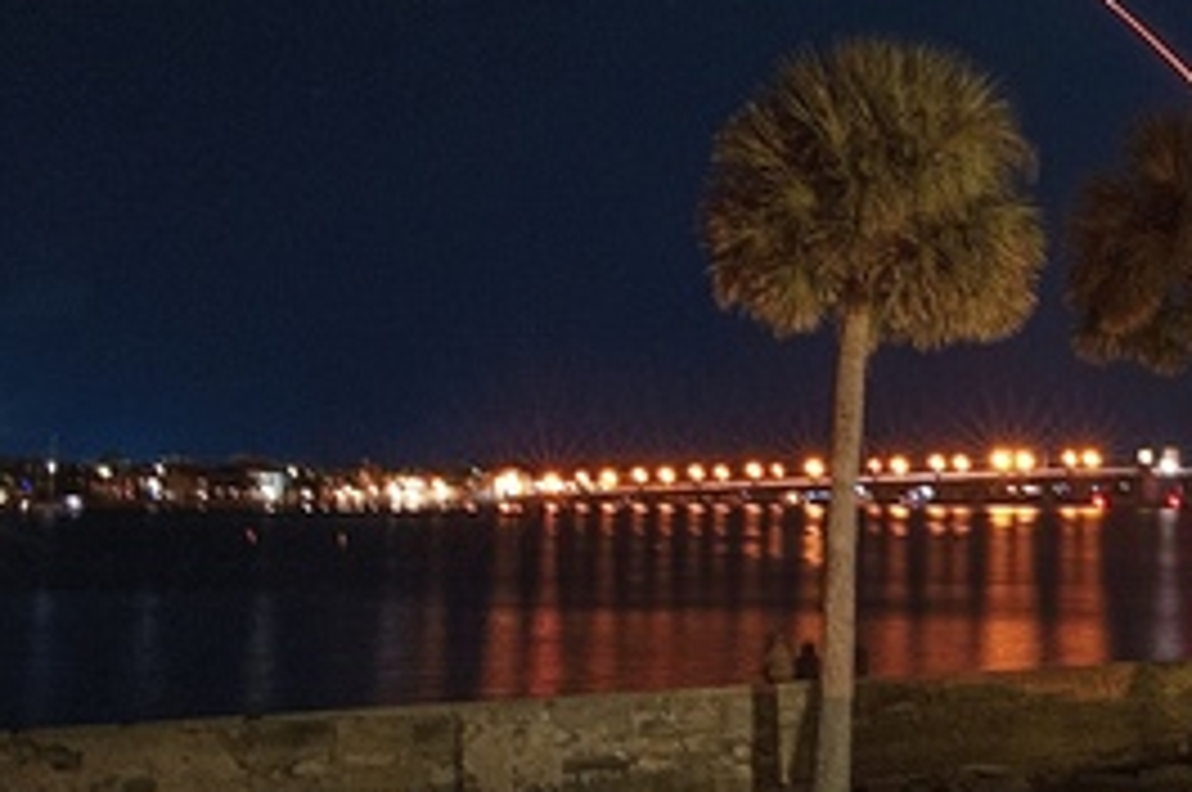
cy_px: 40
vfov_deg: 17.6
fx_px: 2513
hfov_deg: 25.3
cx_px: 1201
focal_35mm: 76
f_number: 16
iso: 400
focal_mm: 24
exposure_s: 45
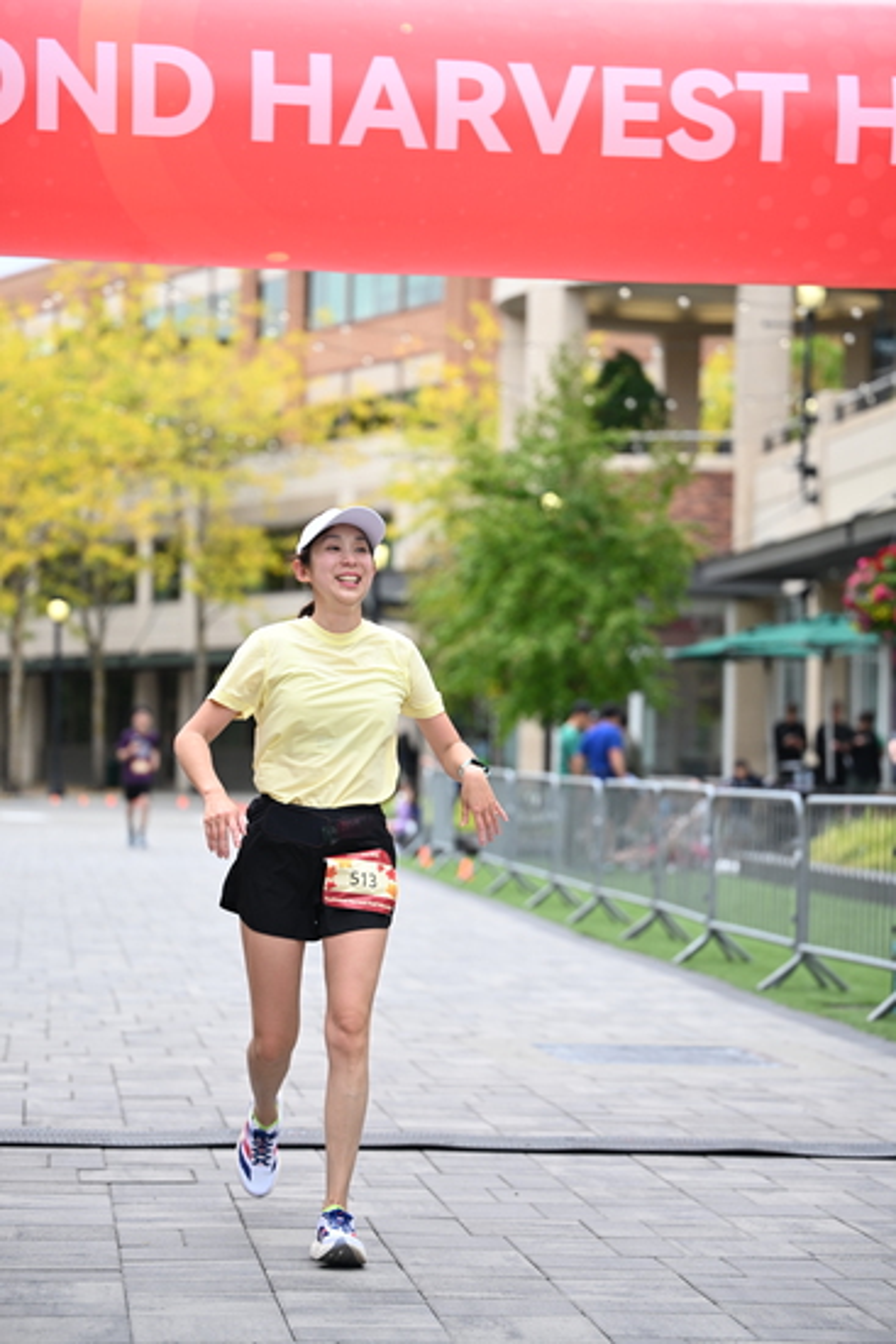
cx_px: 448
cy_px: 672
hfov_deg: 15.5
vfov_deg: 23.1
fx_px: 3283
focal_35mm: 88
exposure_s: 1/2000
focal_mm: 88
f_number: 2.8
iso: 640
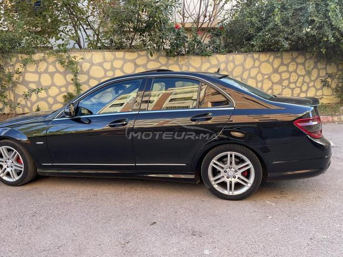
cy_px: 128
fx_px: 248
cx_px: 172
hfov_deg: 69.4
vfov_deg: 54.9
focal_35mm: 25
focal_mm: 5.1
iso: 32
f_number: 1.6
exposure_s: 1/127
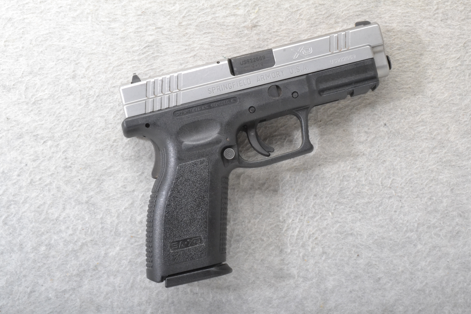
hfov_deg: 36.2
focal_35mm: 55
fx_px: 720
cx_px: 239
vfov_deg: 24.6
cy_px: 156
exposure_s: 1/160
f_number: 20
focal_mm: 36
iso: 3200
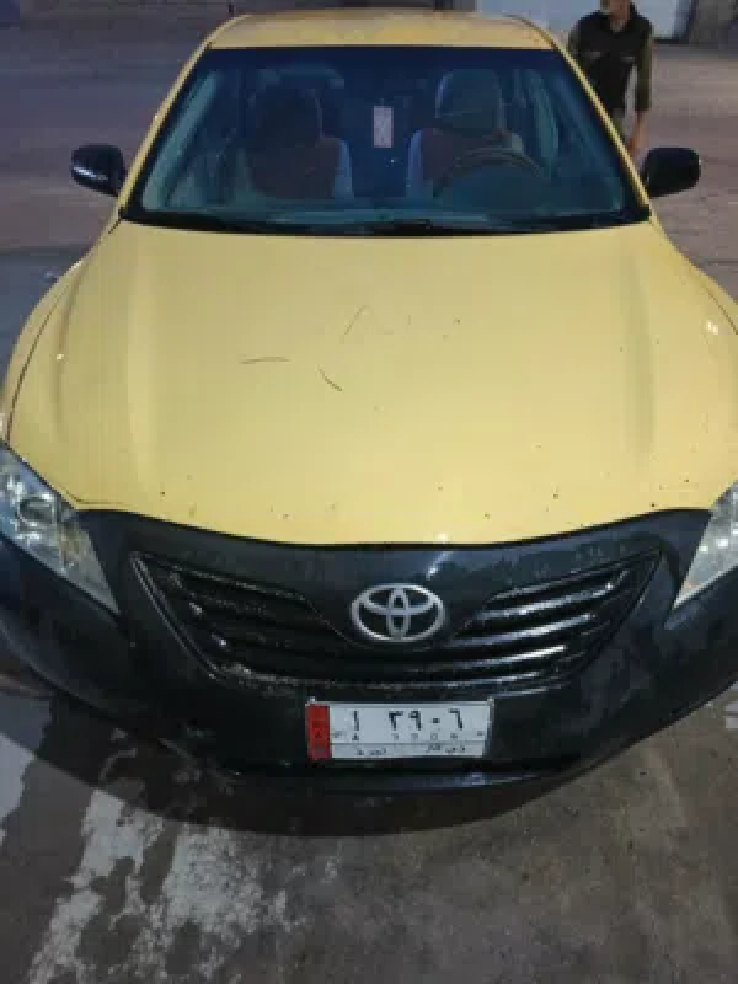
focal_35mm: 23
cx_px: 369
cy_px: 492
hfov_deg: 58.9
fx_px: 654
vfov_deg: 73.9
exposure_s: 1/25
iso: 4703
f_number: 1.7
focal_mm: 5.25
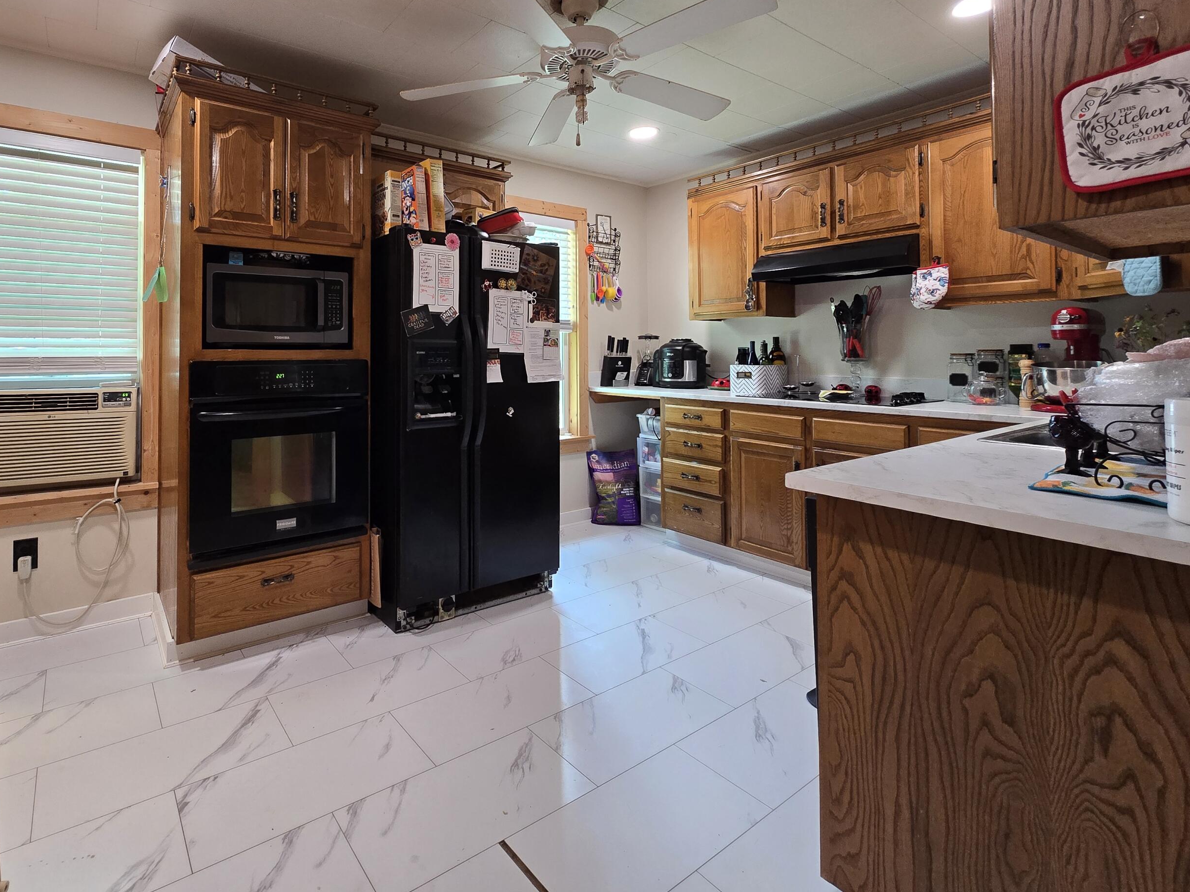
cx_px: 485
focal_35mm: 16
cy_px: 348
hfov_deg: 93.4
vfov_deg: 77.0
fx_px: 550
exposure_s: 1/60
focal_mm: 2.2
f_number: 2.2
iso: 200
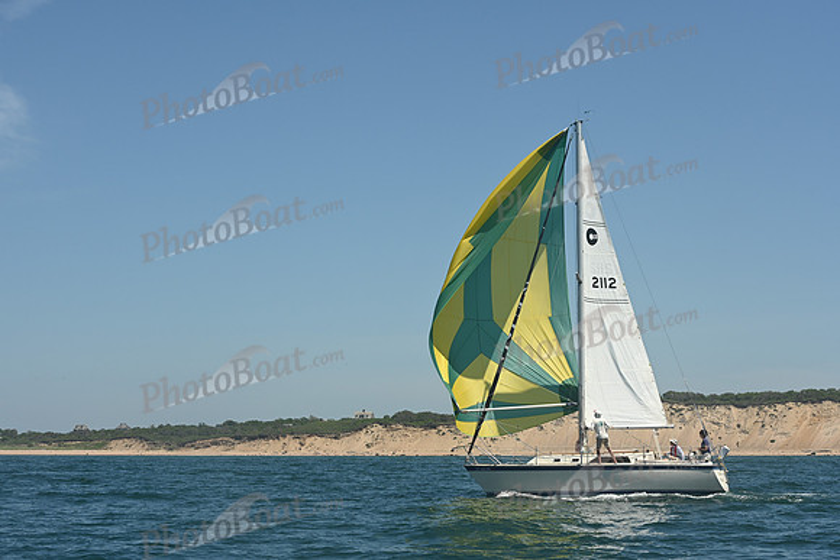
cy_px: 280
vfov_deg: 19.5
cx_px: 420
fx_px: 1634
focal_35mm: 70
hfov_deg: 28.8
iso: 320
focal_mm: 70
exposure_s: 1/1000
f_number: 9
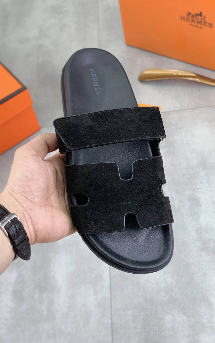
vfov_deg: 36.3
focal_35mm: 56
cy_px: 170
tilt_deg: -53.8
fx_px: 525
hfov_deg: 23.1
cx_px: 105
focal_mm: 6
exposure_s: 1/100
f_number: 2.4
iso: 32
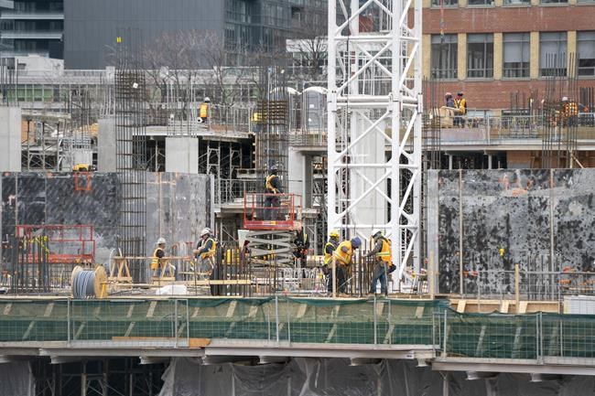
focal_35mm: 229
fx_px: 3784
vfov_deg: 6.0
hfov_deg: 9.0
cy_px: 198
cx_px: 298
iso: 320
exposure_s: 1/640
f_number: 5.6
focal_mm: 229
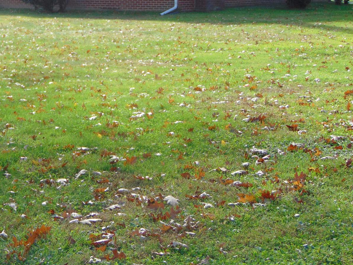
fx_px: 877
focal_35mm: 86
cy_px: 71
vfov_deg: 17.1
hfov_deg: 22.4
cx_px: 57
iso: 80
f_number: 3.5
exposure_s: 1/250
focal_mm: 9
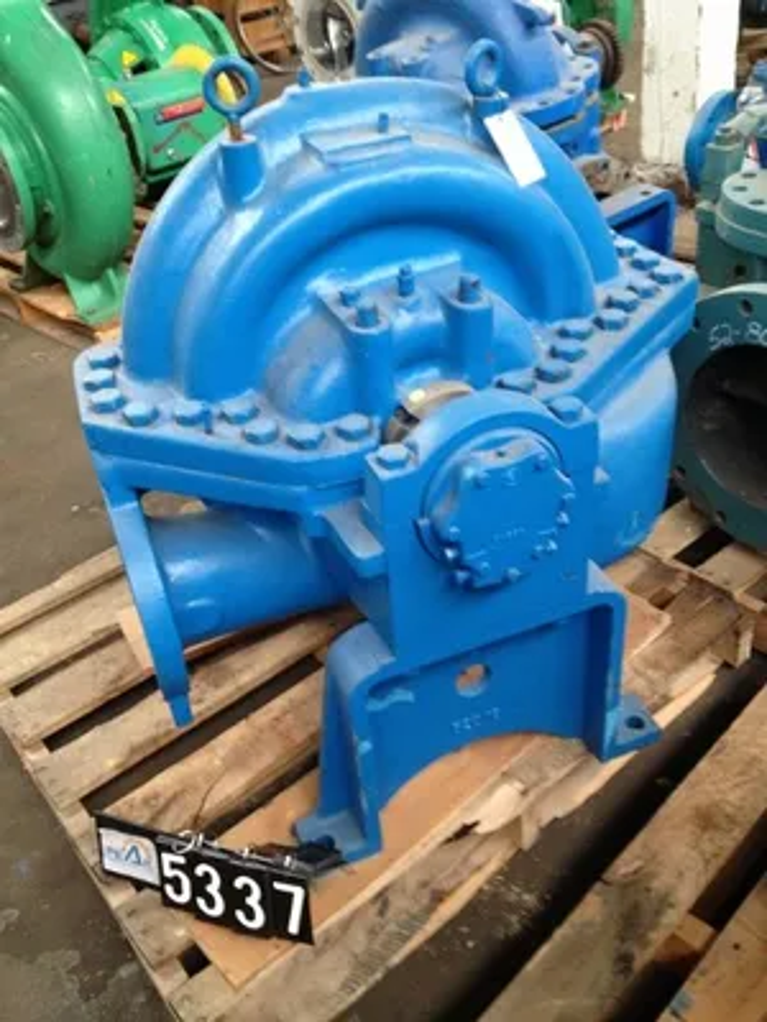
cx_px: 384
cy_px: 511
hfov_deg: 40.7
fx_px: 1034
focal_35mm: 35
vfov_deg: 52.6
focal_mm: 4.28
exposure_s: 1/20
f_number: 2.4
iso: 200
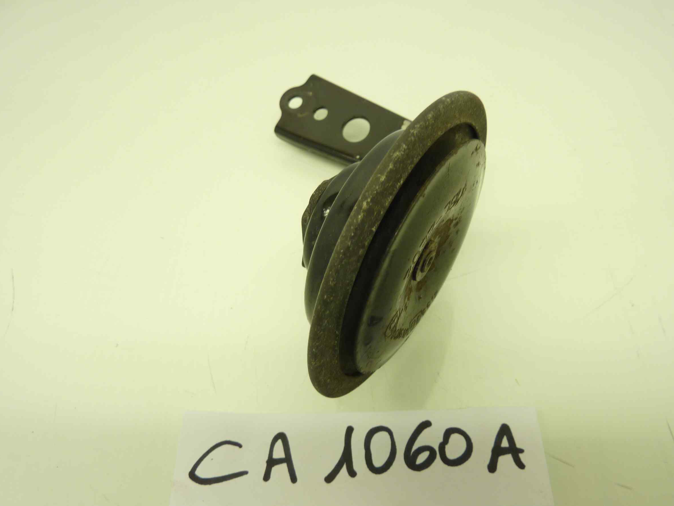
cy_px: 268
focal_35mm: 27
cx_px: 362
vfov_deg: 51.3
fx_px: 526
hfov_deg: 65.2
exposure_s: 1/25
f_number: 3.3
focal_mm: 4.1
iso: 80
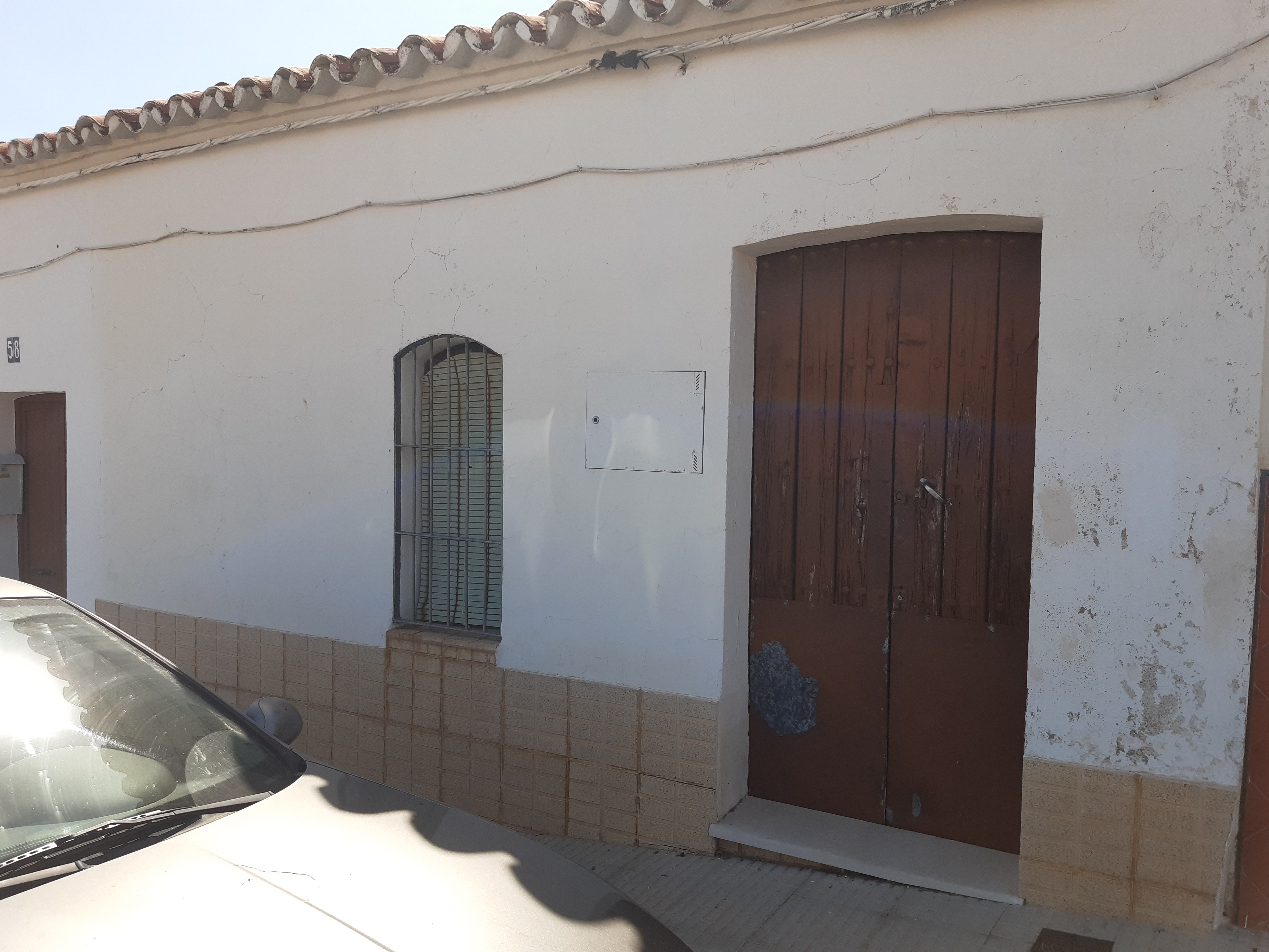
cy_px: 476
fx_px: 953
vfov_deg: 53.1
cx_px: 634
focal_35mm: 26
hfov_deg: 67.3
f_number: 1.7
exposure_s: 1/1608
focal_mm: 3.92
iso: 40
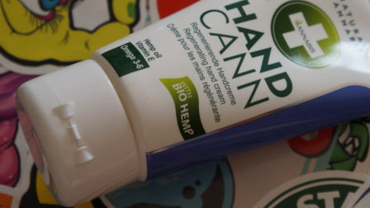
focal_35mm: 89
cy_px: 81
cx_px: 231
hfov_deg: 23.9
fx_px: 872
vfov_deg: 13.6
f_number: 4.5
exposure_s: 1/160
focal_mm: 33
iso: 125
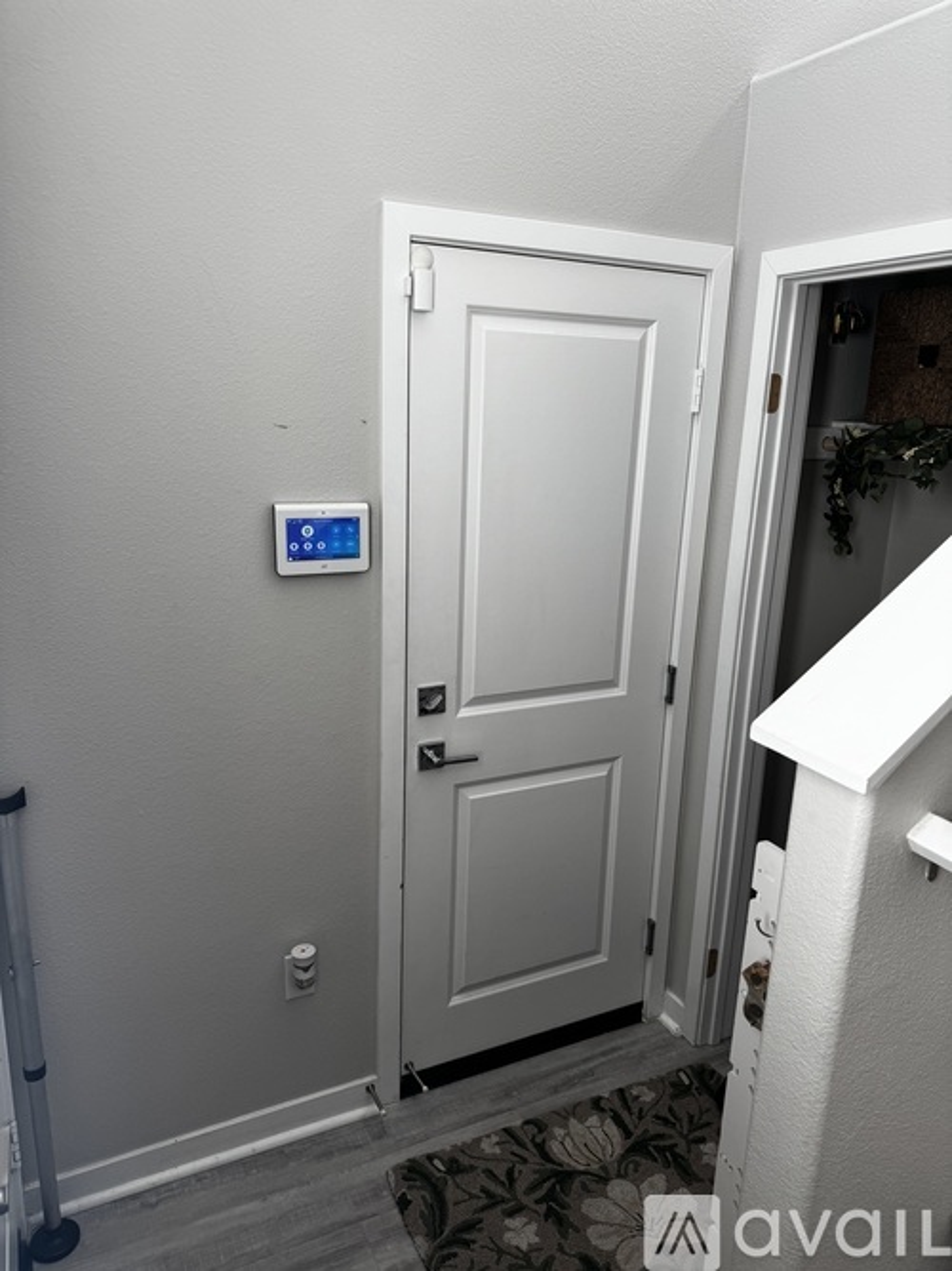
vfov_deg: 71.6
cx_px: 476
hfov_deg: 56.8
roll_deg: -2.4
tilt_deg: -14.7
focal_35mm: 24
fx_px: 880
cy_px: 636
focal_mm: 6.76
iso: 100
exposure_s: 1/121
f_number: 1.78
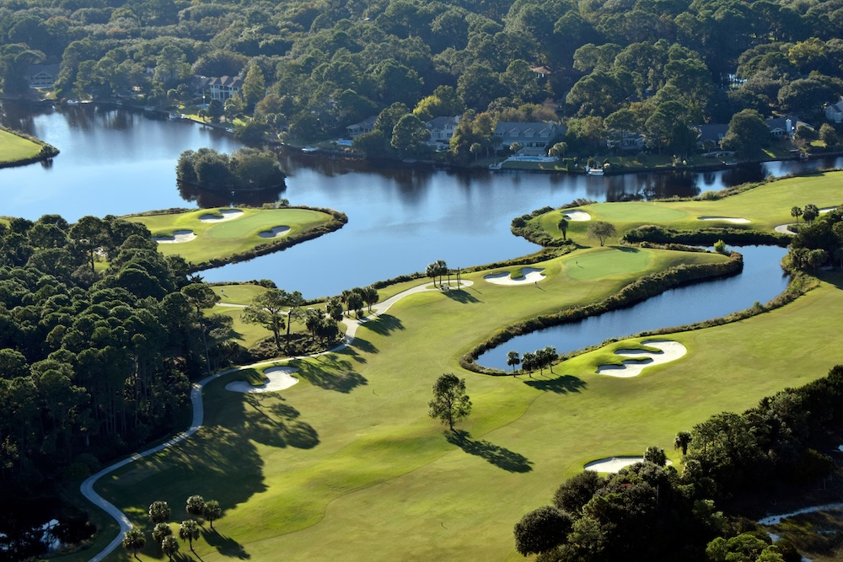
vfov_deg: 13.0
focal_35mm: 105
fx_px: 2459
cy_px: 281
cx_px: 422
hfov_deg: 19.5
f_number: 4.5
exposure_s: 1/1000
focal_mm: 70
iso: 200
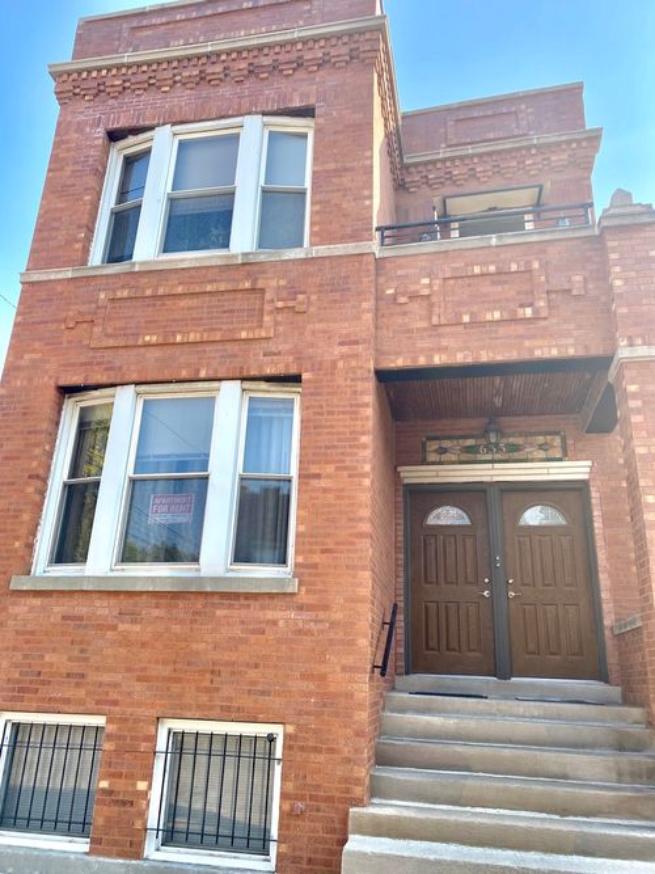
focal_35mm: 26
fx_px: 656
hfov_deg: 53.0
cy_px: 437
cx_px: 328
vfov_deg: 67.3
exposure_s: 1/719
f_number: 1.8
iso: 32
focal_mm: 4.25
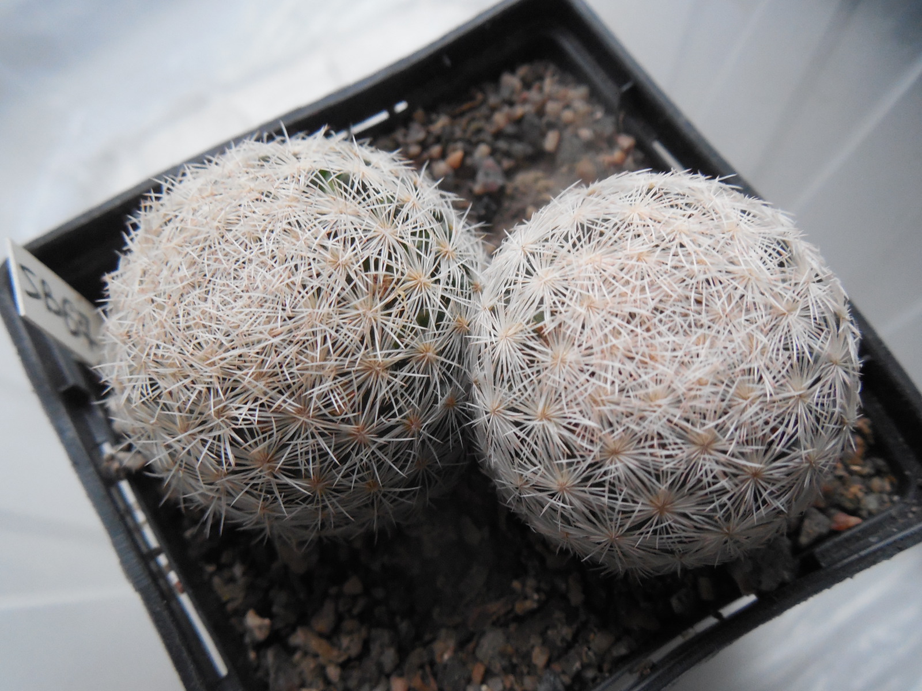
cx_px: 461
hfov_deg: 58.4
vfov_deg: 45.4
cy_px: 346
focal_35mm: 31
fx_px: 826
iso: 400
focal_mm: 5.6
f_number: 3.6
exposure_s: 1/15
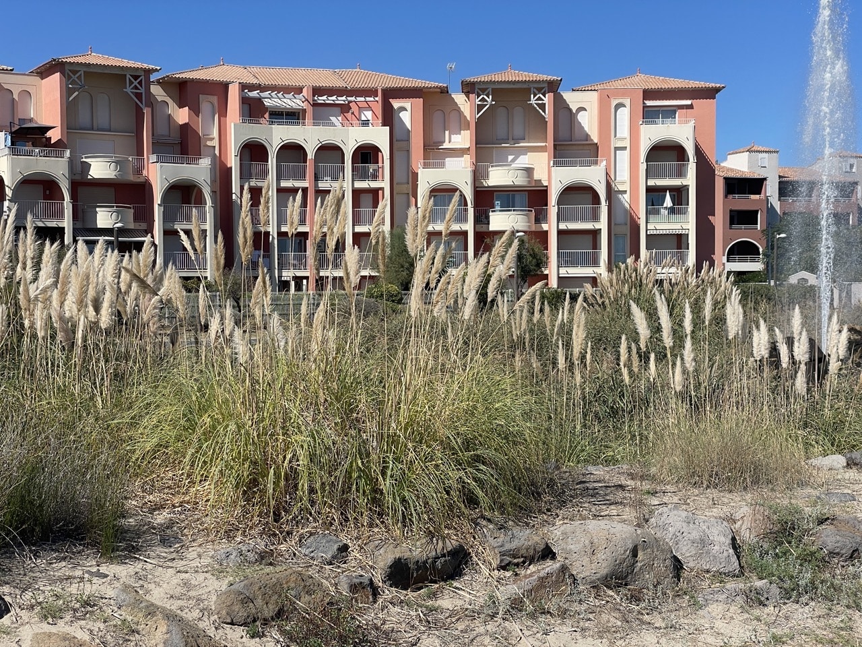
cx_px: 431
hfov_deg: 36.8
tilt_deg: -2.3
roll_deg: -0.2
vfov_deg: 28.0
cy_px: 324
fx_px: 1295
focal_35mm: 52
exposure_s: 1/2398
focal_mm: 6
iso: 25
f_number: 2
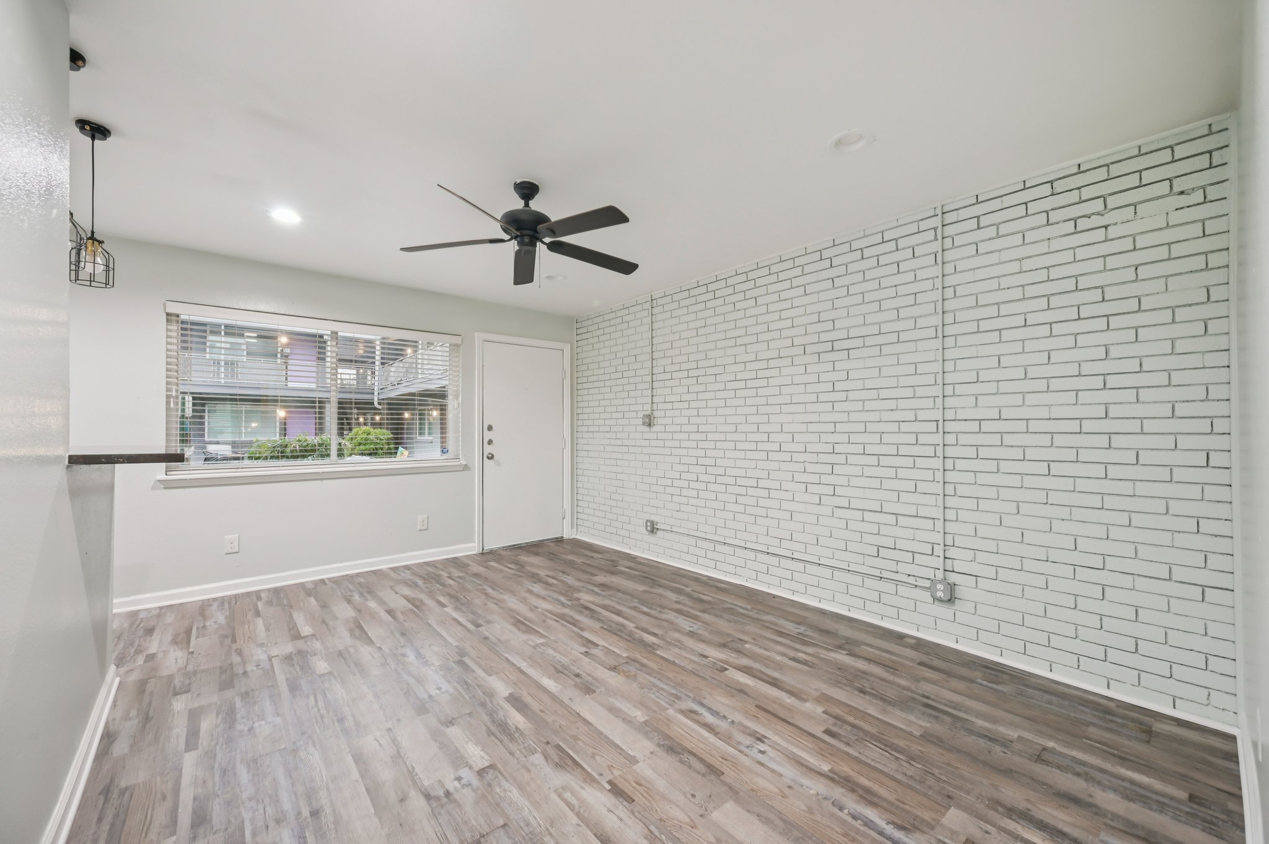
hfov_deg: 104.3
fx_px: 493
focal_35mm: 14
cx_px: 634
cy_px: 422
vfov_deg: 81.1
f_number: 9
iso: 250
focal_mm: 14
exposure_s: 1/2.5
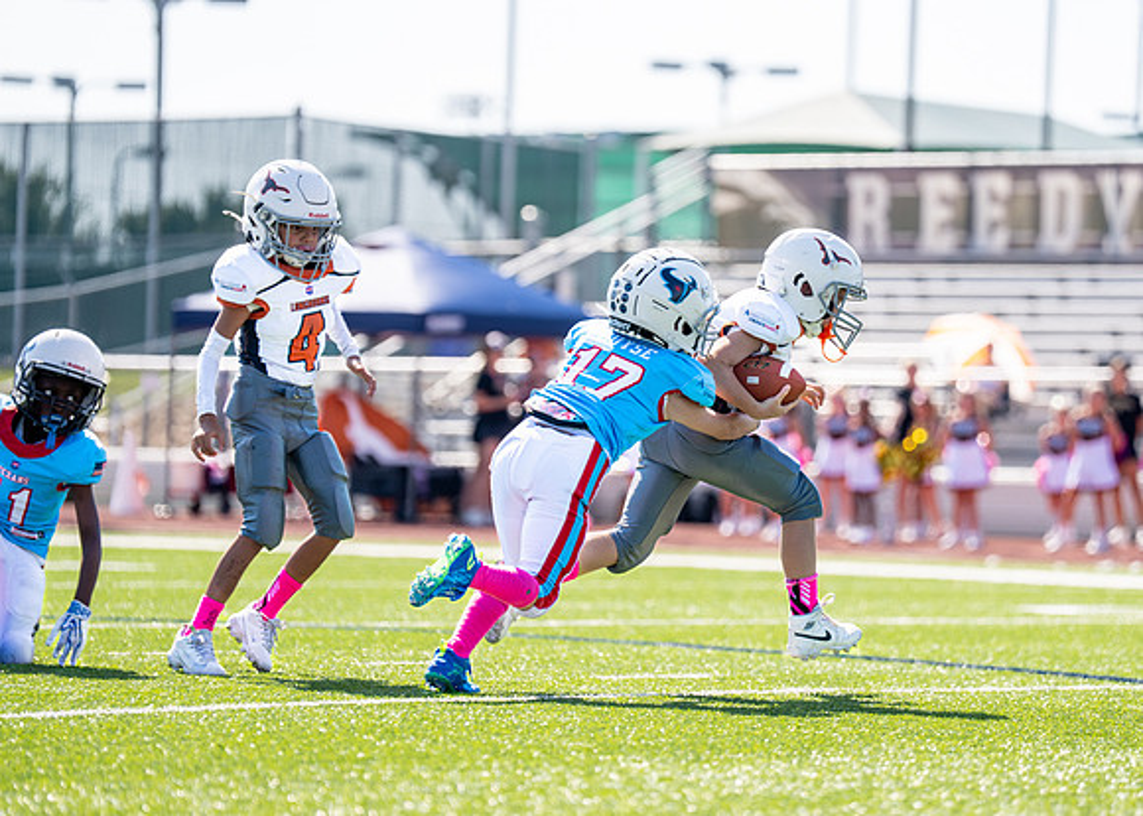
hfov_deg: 11.3
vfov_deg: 8.1
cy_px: 396
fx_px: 5750
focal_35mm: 177
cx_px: 678
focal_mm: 151
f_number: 2.8
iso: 100
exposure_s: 1/1250
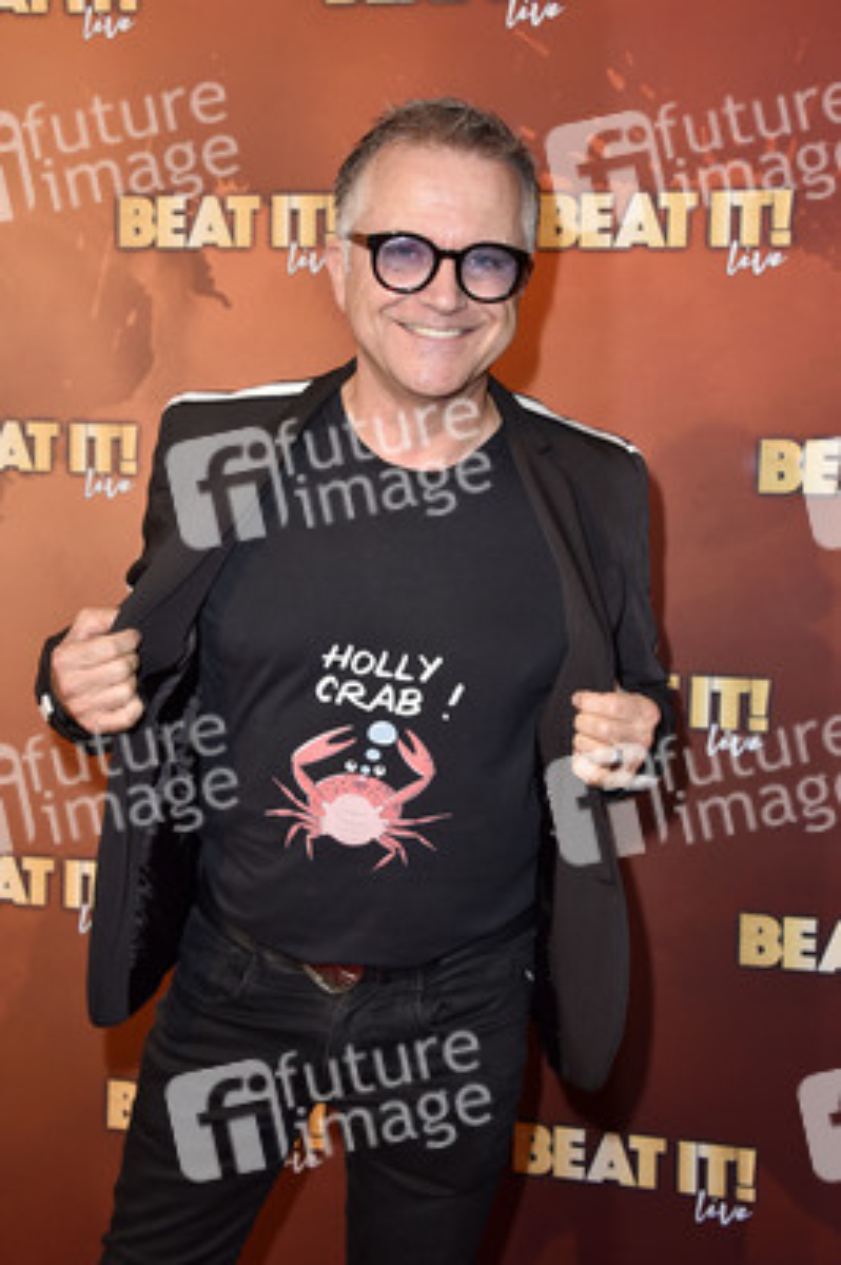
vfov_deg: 41.1
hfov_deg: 28.0
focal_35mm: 48
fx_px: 1685
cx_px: 420
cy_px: 632
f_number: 6.3
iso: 500
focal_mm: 48
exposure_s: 1/125
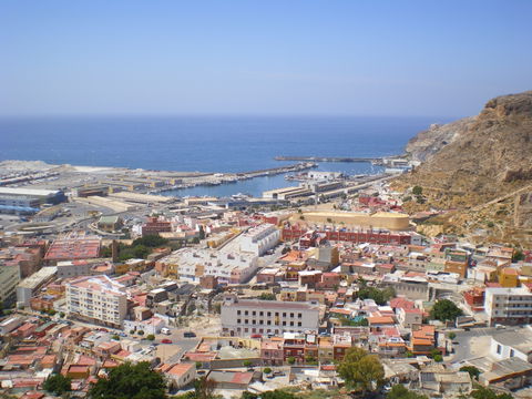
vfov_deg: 37.7
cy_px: 200
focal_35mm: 38
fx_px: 584
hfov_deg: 49.0
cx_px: 266
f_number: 4.6
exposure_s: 1/400
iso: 64
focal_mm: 6.3
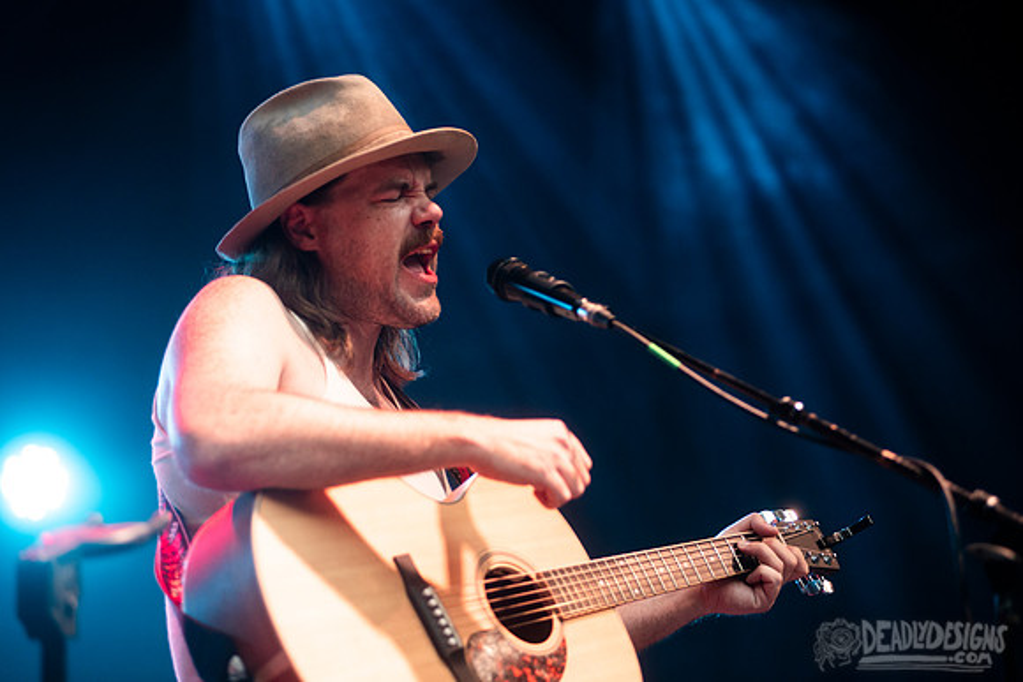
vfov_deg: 11.8
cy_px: 341
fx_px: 3297
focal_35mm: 116
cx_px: 512
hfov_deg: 17.6
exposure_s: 1/200
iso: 1000
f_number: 3.2
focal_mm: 116
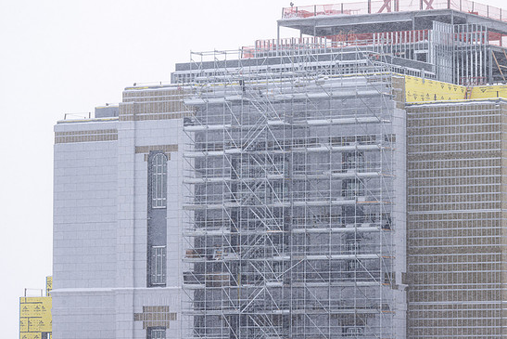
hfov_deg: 9.6
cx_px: 261
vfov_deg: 6.4
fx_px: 3029
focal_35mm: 215
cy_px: 163
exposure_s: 1/250
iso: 100
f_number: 10
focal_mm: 200
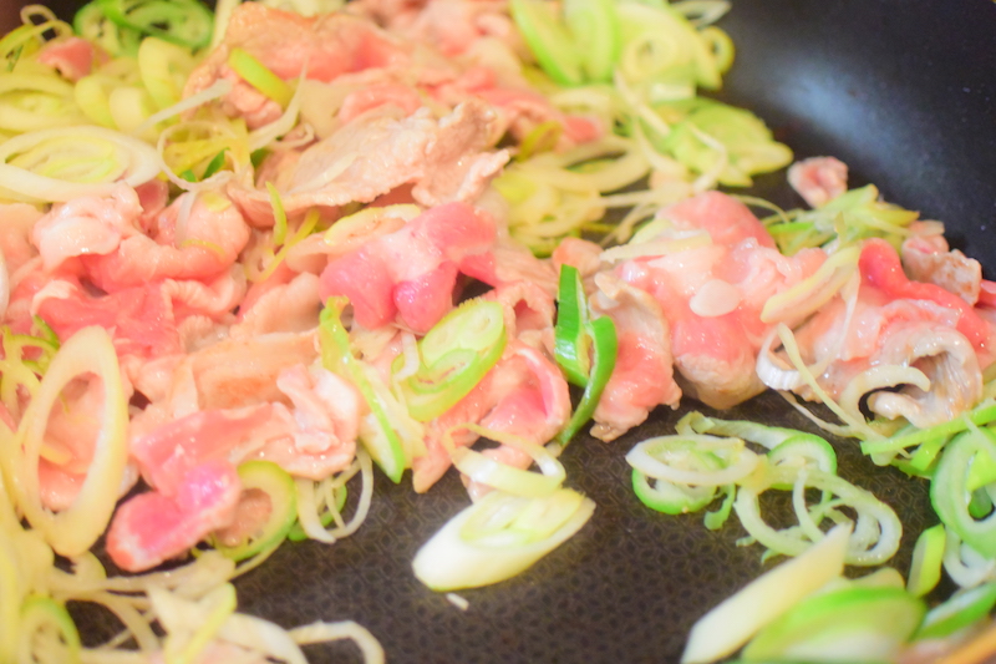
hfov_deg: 40.4
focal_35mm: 49
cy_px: 332
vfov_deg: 27.5
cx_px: 498
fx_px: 1355
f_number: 1.8
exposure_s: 1/60
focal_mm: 18.5
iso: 1100
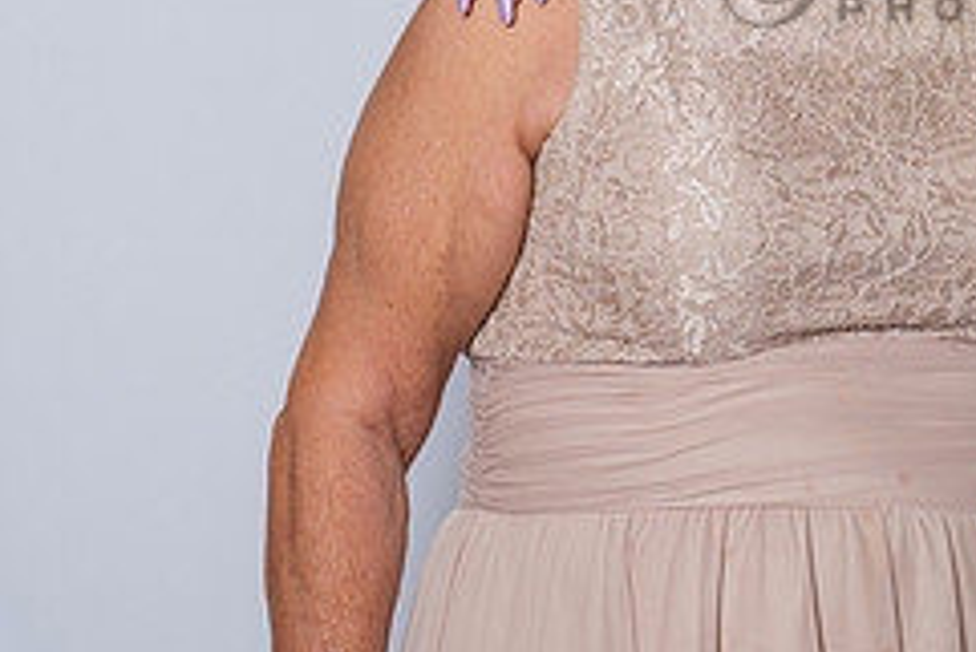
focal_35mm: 167
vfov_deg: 8.2
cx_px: 985
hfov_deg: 12.2
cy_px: -20
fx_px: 4530
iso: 200
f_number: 4
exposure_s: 1/200
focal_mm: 60
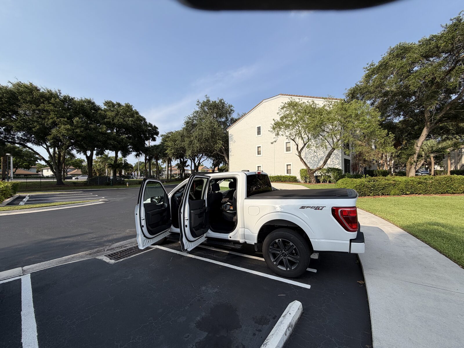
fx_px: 188
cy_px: 174
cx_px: 232
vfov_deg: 85.7
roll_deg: +0.7
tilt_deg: +1.4
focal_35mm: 14
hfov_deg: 102.1
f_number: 2.2
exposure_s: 1/770
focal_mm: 2.22
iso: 32
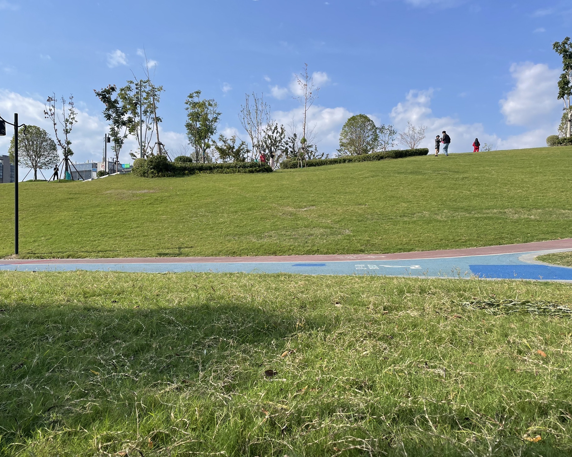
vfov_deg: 51.5
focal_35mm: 28
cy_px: 232
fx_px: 474
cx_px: 259
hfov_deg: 62.1
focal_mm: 4.2
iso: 32
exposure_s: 1/3861
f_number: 1.6
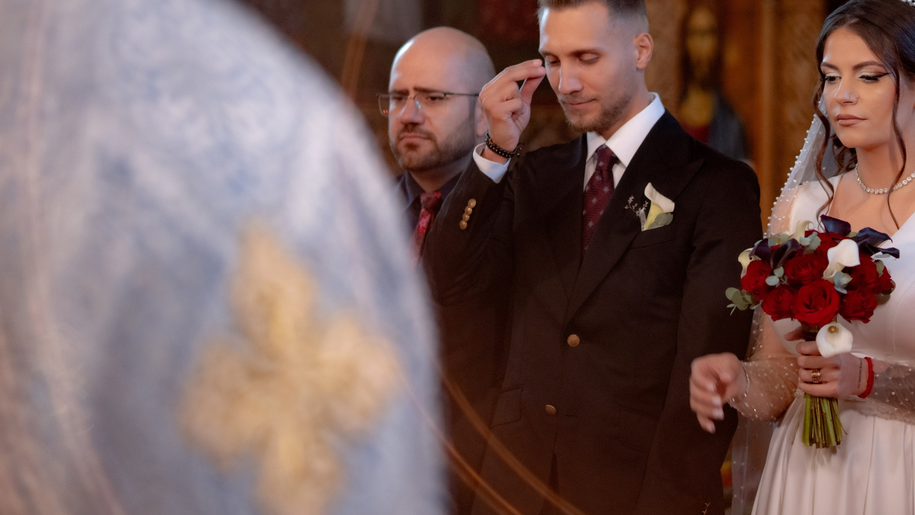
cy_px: 177
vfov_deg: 10.4
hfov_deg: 18.3
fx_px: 2839
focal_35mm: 117
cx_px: 571
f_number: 2.2
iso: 1600
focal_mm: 85
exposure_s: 1/200
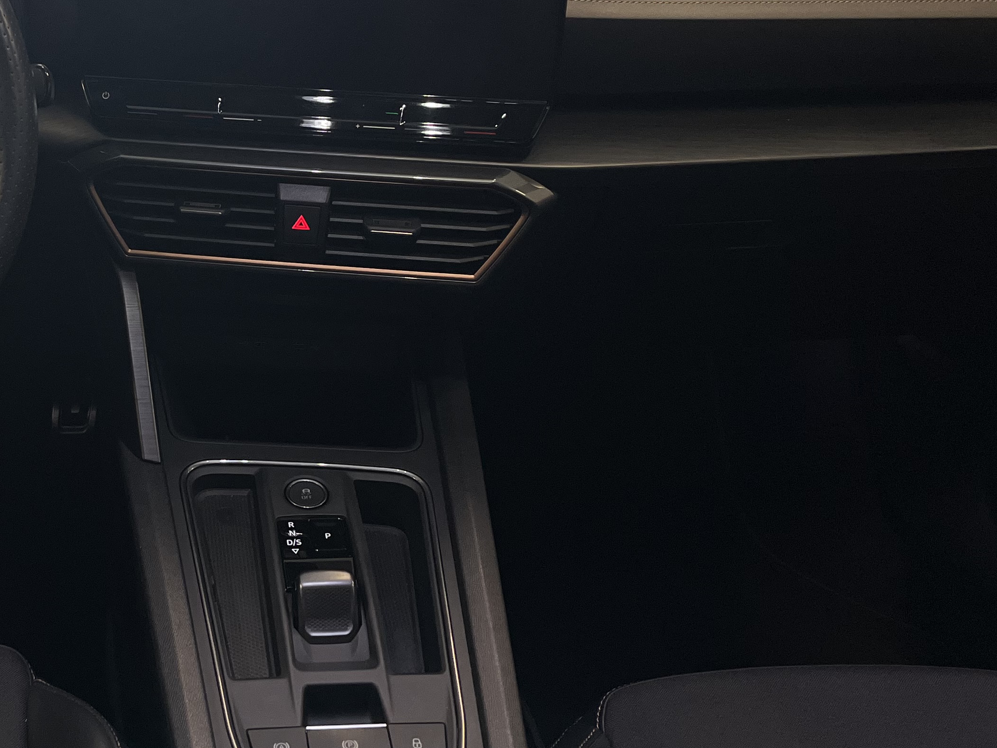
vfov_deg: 28.9
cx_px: 182
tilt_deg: -26.5
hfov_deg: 36.7
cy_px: 248
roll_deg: -1.3
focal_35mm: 50
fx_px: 1440
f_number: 1.6
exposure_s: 1/100
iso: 125
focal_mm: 5.1
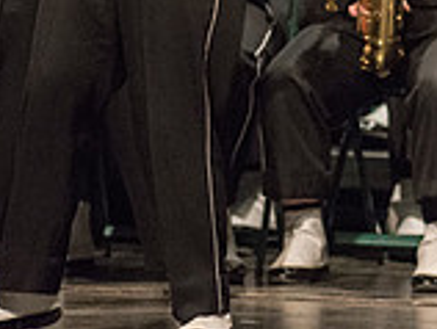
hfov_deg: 1.9
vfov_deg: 1.4
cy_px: -65
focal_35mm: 1058
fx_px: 13377
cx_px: 658
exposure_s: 1/500
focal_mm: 300
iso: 4000
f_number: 2.8
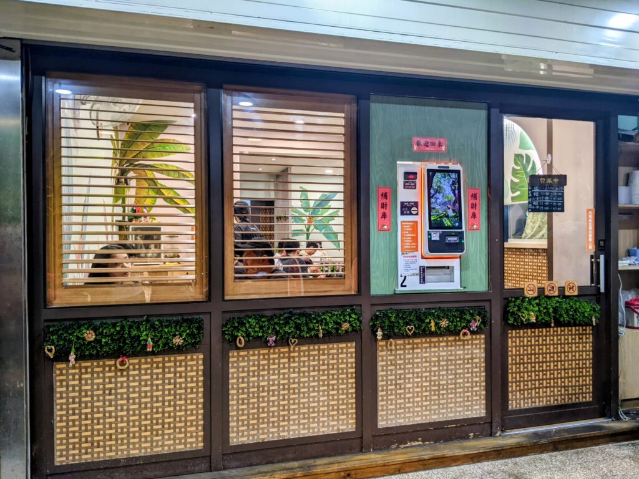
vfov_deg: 51.4
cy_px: 240
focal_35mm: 27
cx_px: 320
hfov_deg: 65.3
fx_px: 498
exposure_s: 1/40
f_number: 1.8
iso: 54
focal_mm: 4.44
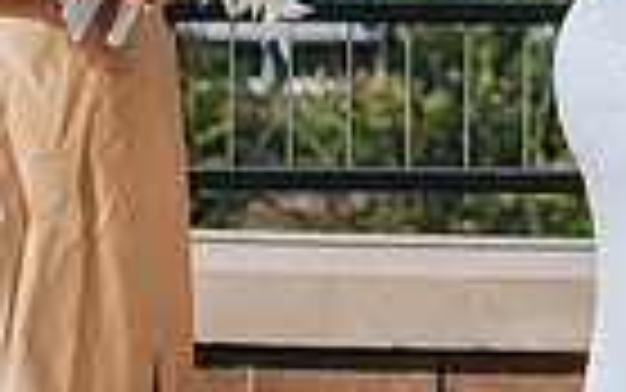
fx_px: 3926
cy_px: -249
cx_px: 1079
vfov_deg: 5.6
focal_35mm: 230
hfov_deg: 8.8
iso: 100
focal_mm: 50
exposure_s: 1/2000
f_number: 3.2
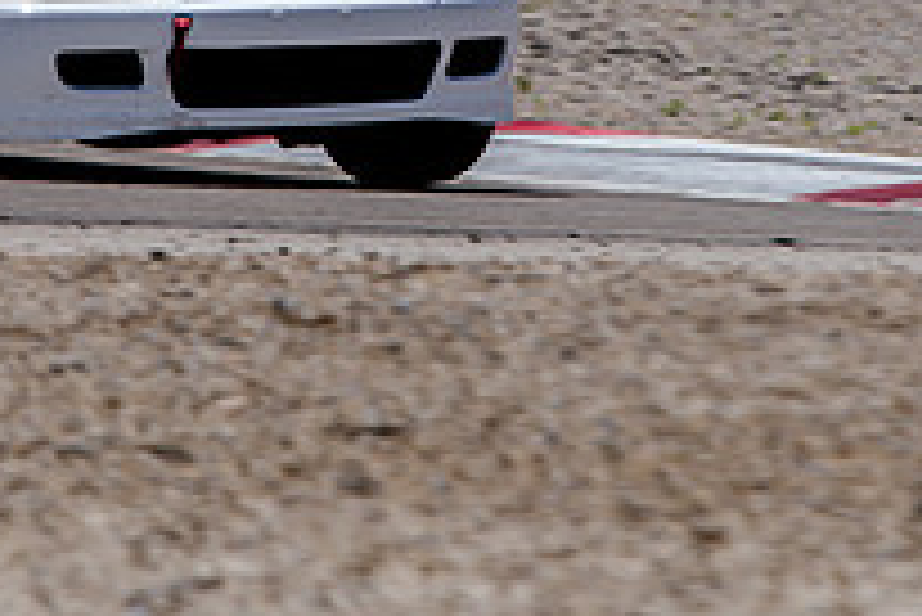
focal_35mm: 1102
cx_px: 396
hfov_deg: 1.9
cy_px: 2
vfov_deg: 1.2
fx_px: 28242
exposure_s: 1/400
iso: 31
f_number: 5.6
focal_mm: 340
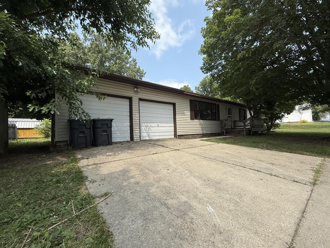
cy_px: 128
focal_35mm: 15
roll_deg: +1.9
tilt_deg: +1.8
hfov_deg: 98.0
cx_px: 177
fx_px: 143
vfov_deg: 81.7
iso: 50
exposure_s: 1/1068
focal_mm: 2.22
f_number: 2.2
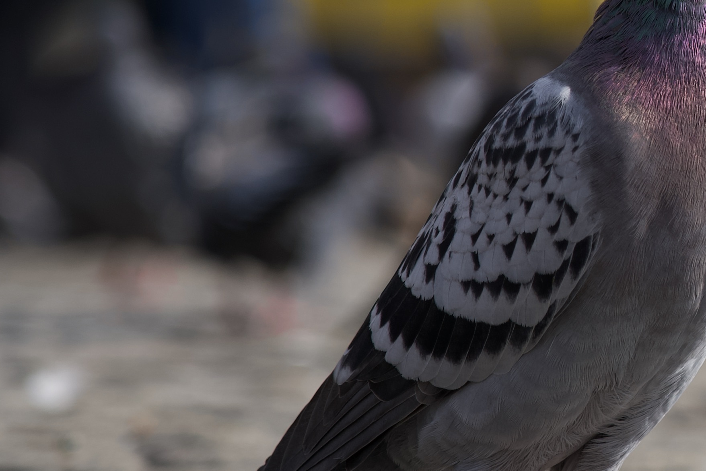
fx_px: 7040
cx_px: 1039
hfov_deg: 5.7
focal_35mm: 359
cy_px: -26
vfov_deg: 3.8
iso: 100
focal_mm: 105
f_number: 4
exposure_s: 1/800
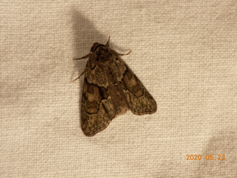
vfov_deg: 7.8
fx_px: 1301
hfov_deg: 10.4
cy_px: 89
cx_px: 118
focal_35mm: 190
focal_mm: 33.7
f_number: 5.4
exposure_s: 1/30
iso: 100
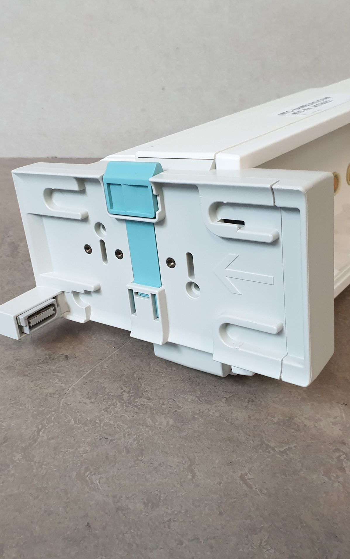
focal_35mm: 37
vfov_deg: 52.7
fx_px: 565
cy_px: 281
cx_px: 145
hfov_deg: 34.4
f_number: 2.4
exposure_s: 1/50
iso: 400
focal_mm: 4.3
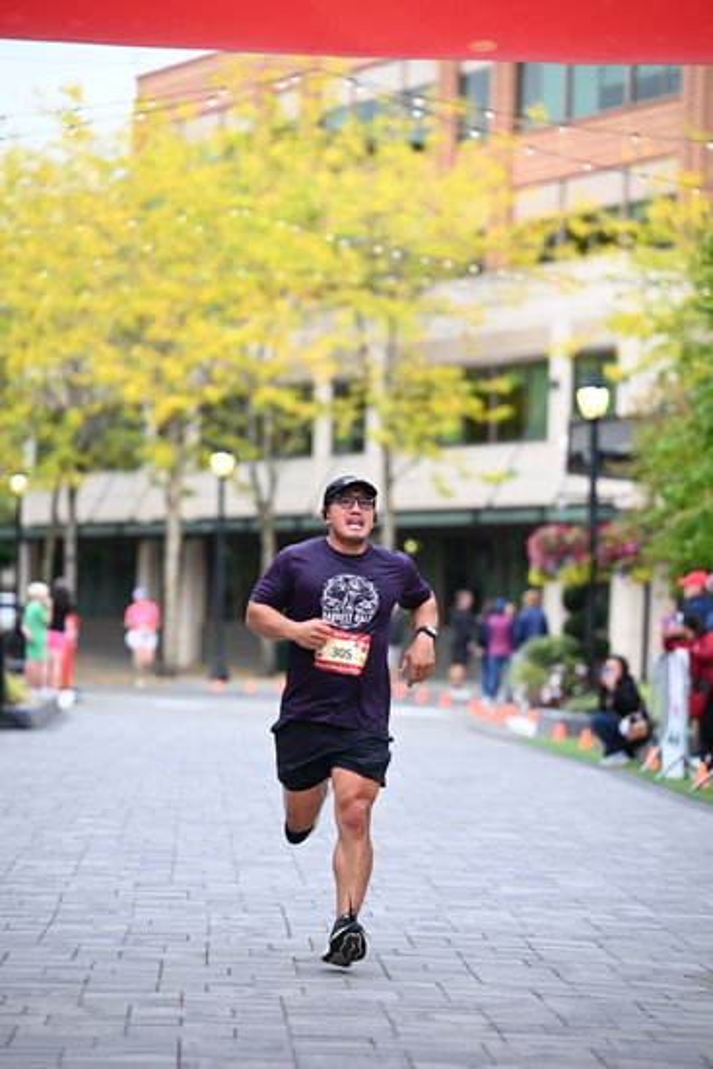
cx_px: 356
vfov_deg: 15.8
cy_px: 534
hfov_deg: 10.6
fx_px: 3859
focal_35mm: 130
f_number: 2.8
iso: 1000
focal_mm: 130
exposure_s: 1/1600
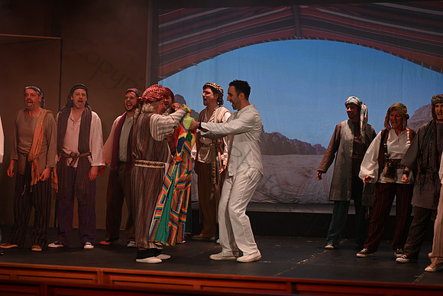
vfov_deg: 16.1
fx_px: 1046
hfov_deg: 23.9
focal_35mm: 85
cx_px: 222
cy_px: 148
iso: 640
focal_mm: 85
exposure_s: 1/160
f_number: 2.8
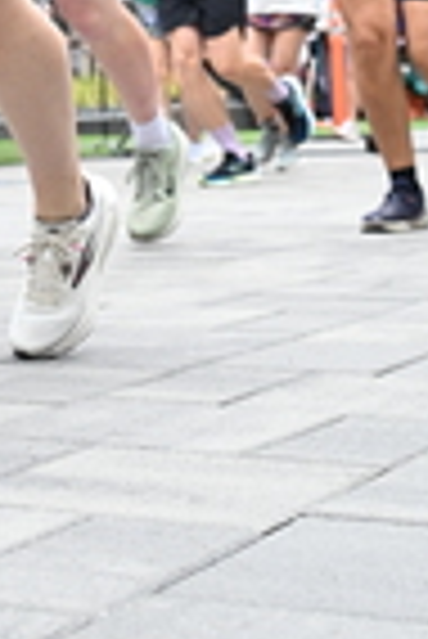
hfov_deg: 11.4
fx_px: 2135
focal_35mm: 120
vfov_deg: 15.8
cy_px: -292
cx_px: 106
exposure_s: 1/640
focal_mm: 31
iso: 2000
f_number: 4
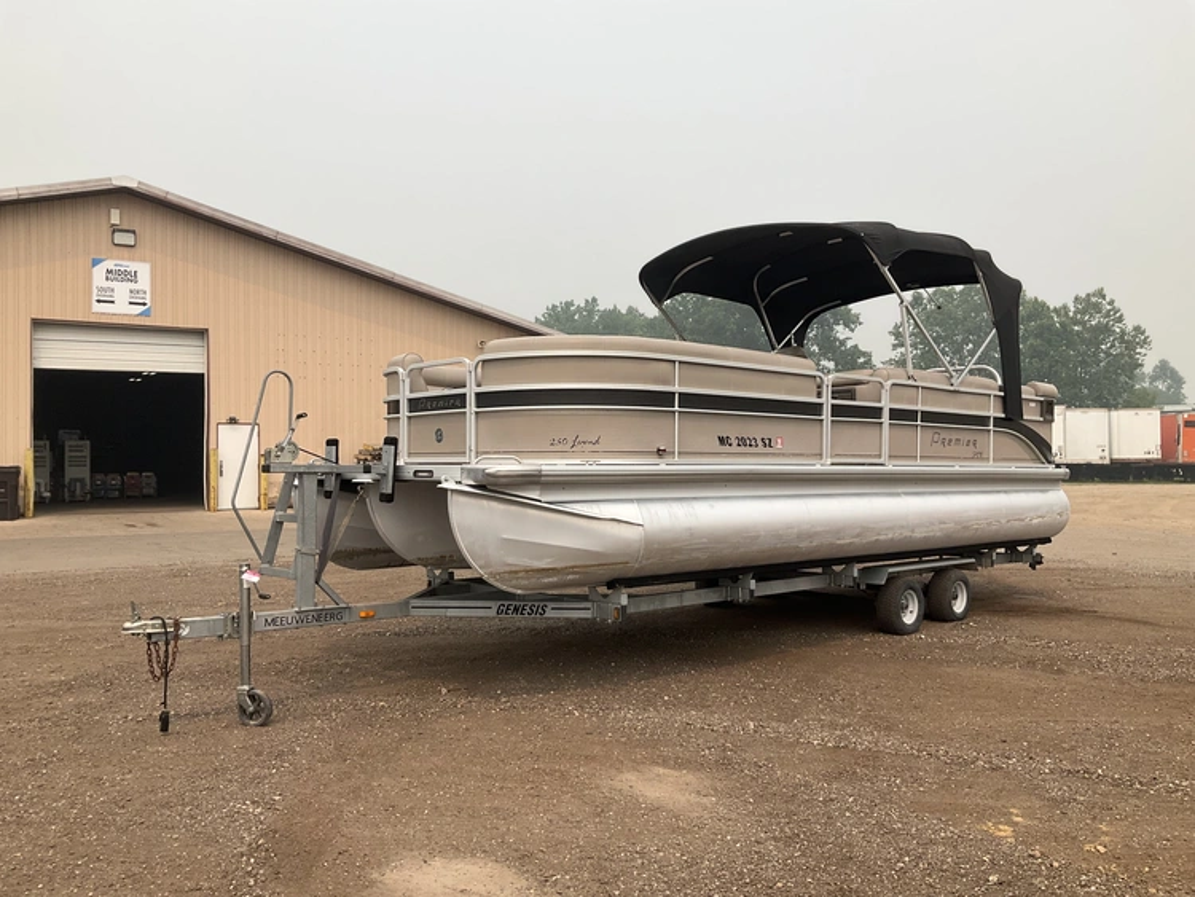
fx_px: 1001
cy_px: 448
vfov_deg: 48.3
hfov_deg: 61.6
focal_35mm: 29
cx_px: 598
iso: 25
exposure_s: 1/2227
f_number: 1.8
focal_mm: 3
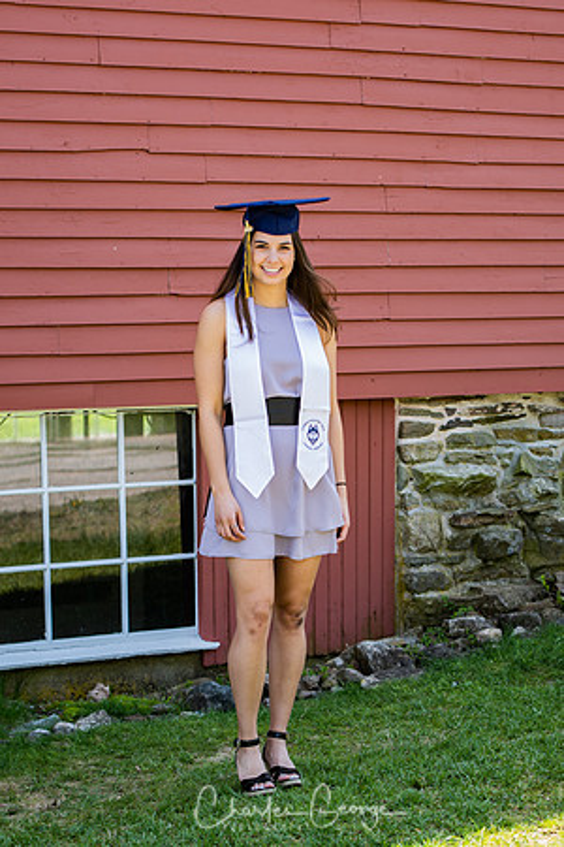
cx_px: 282
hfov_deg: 13.0
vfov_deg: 19.5
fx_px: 2467
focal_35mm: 105
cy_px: 424
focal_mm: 70
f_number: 2.8
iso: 100
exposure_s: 1/250
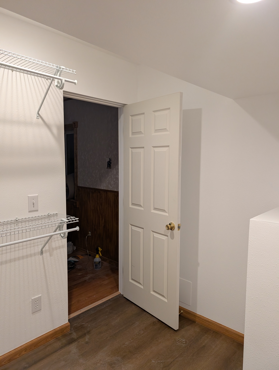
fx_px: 257
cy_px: 185
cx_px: 140
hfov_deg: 56.9
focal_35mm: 24
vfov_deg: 71.5
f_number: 1.68
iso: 424
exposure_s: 1/184
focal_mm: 6.9
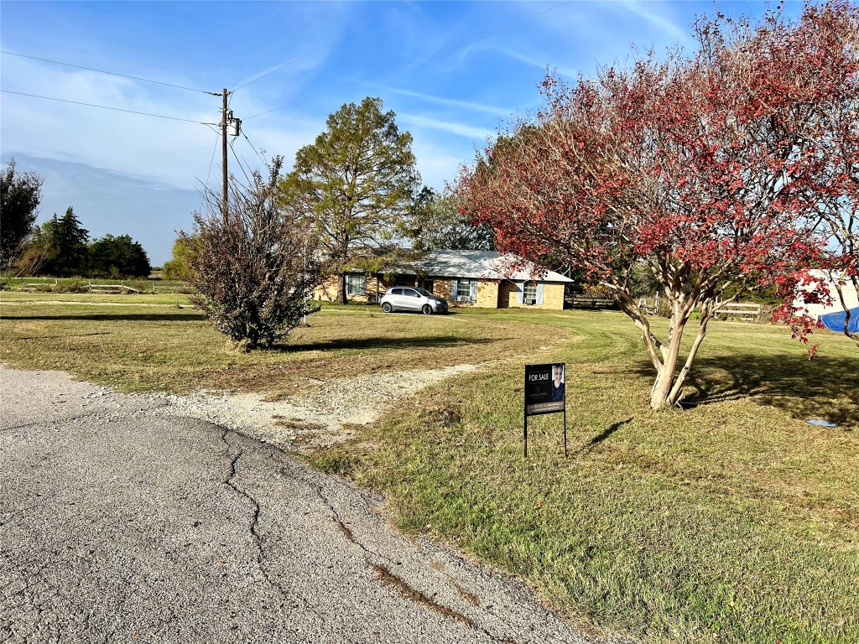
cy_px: 322
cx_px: 430
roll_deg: -2.7
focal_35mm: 26
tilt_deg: -1.8
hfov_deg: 67.3
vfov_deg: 53.1
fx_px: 645
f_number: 1.5
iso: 50
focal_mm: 5.7
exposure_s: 1/3968
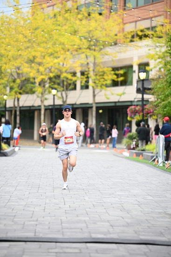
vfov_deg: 15.8
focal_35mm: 130
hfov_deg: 10.6
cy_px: 128
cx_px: 86
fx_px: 926
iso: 1000
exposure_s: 1/2000
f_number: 2.8
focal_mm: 130
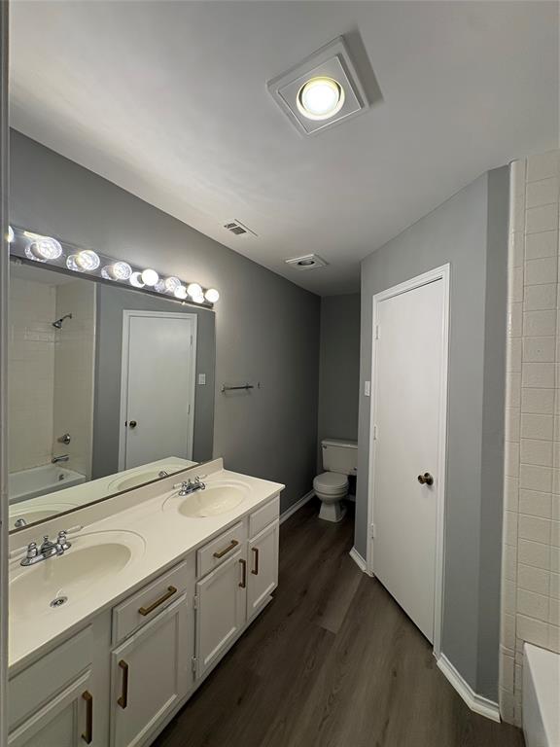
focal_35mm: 14
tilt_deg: -0.5
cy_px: 374
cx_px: 280
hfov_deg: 85.7
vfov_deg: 102.1
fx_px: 302
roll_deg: -1.7
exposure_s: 1/120
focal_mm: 2.22
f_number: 2.2
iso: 125
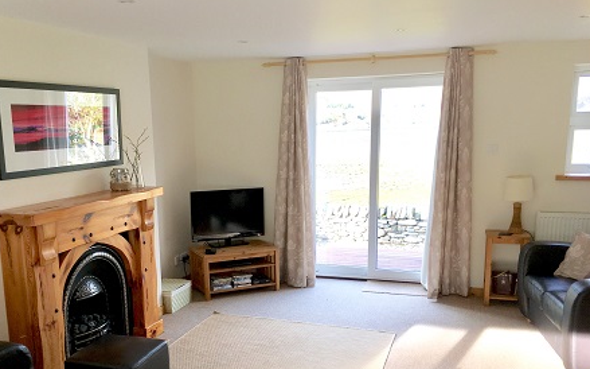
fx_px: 563
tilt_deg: -11.0
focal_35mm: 35
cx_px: 263
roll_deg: +0.6
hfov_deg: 55.2
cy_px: 248
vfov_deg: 35.9
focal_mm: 4.15
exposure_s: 1/50
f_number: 2.2
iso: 32
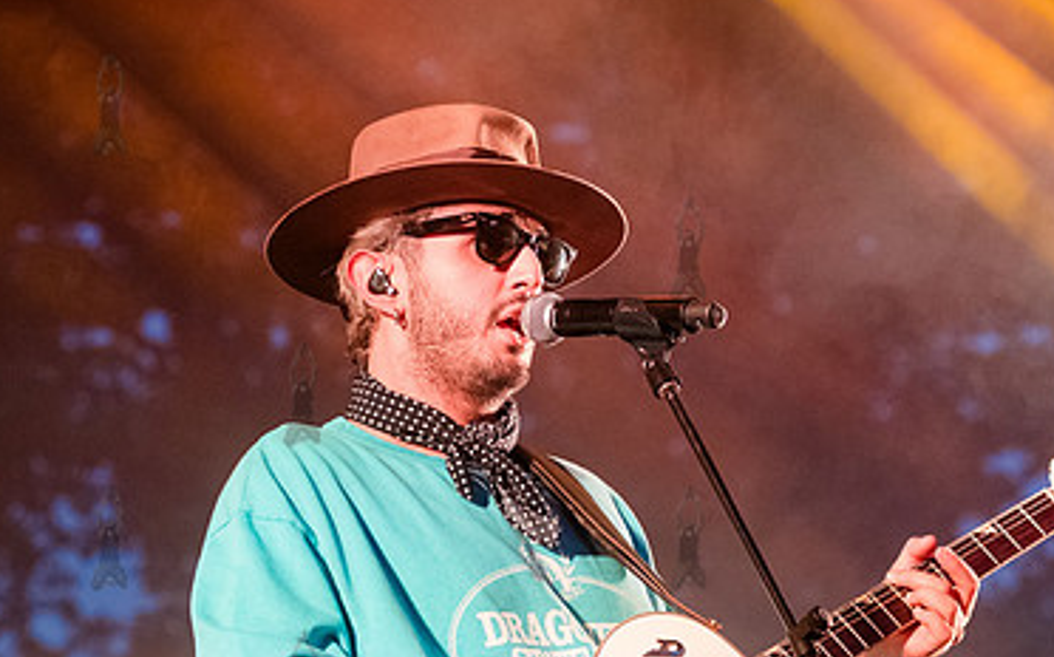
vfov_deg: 9.4
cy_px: 517
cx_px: 613
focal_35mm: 139
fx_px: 3990
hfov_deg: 15.0
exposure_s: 1/640
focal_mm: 80
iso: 6400
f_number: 4
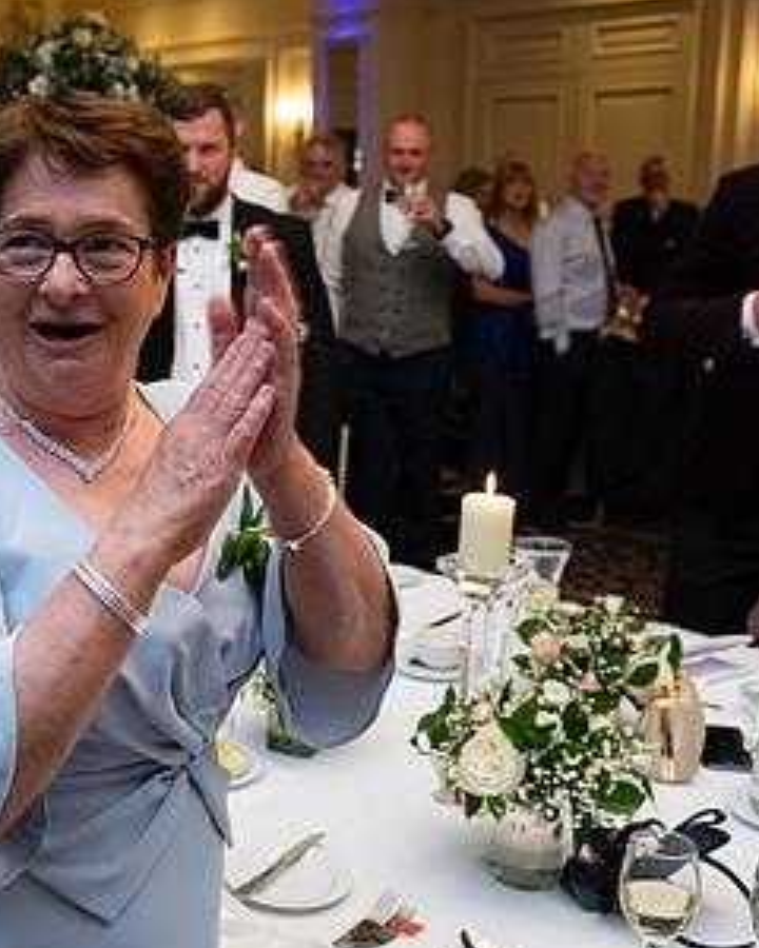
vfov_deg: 38.0
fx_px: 1376
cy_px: 495
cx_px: 82
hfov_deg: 29.6
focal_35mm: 49
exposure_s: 1/160
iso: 800
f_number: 3.5
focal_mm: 27
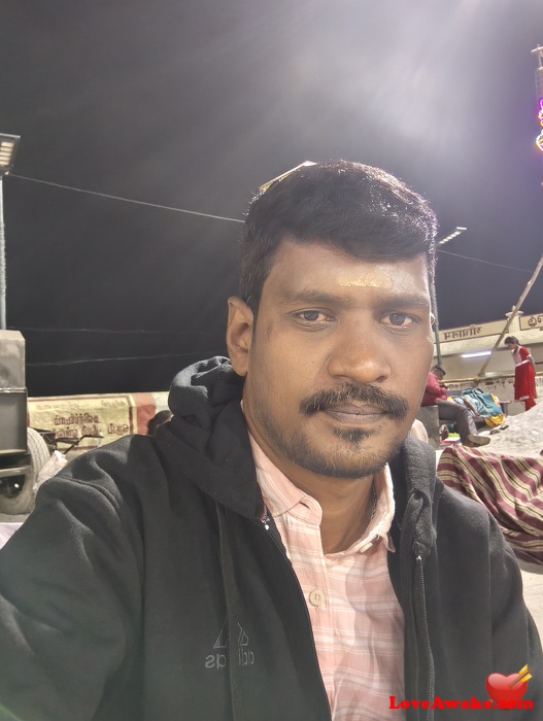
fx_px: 605
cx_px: 272
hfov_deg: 48.3
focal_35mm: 29
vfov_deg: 61.6
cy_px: 360
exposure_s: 1/20
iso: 6250
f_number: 2.2
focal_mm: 3.61
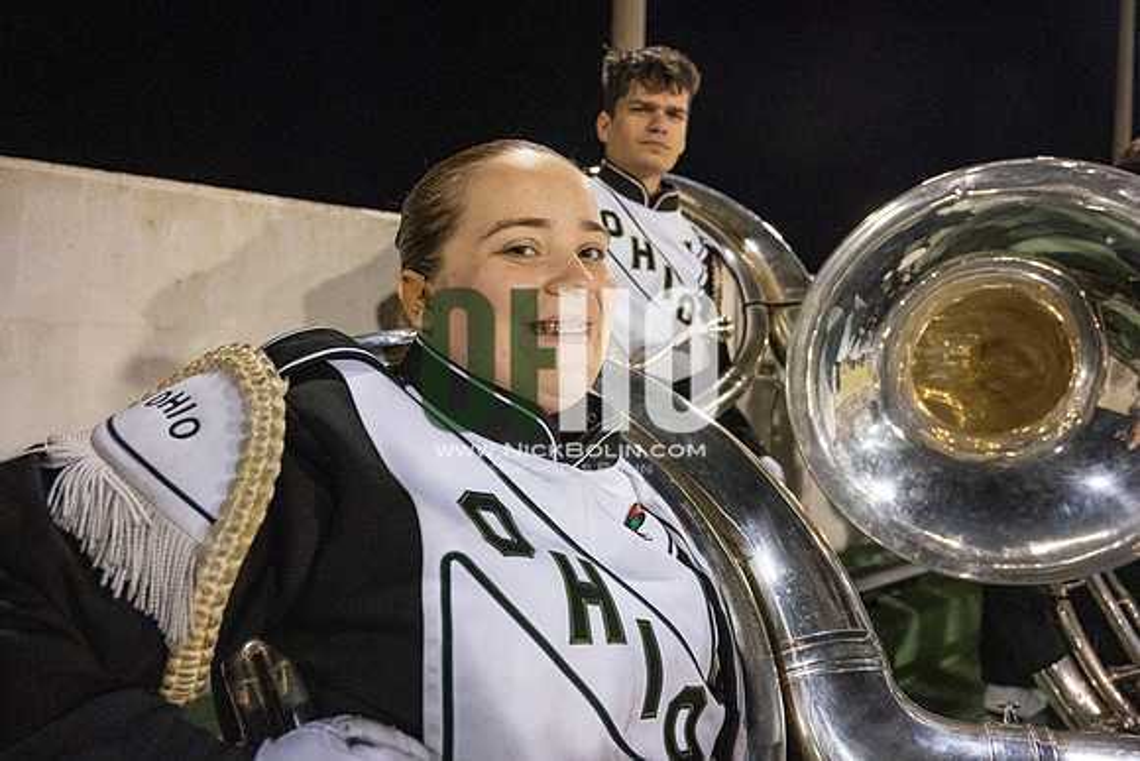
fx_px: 760
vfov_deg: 53.2
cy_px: 380
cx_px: 570
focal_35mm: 24
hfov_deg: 73.7
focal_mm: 24
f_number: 4
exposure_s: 1/500
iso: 3200
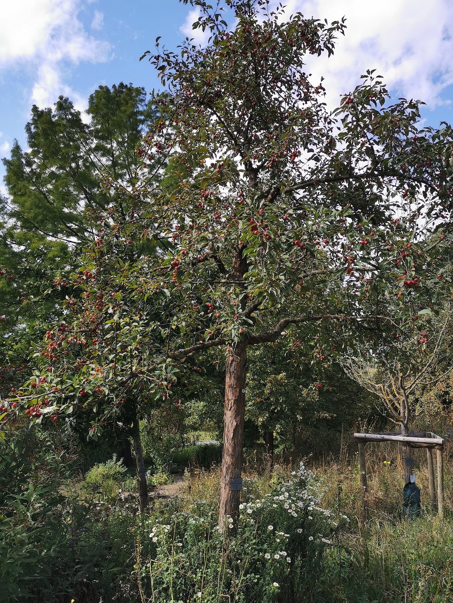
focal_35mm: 30
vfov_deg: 60.0
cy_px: 302
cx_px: 226
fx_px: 523
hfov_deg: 46.8
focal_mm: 5.58
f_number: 1.8
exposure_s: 1/2028
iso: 50
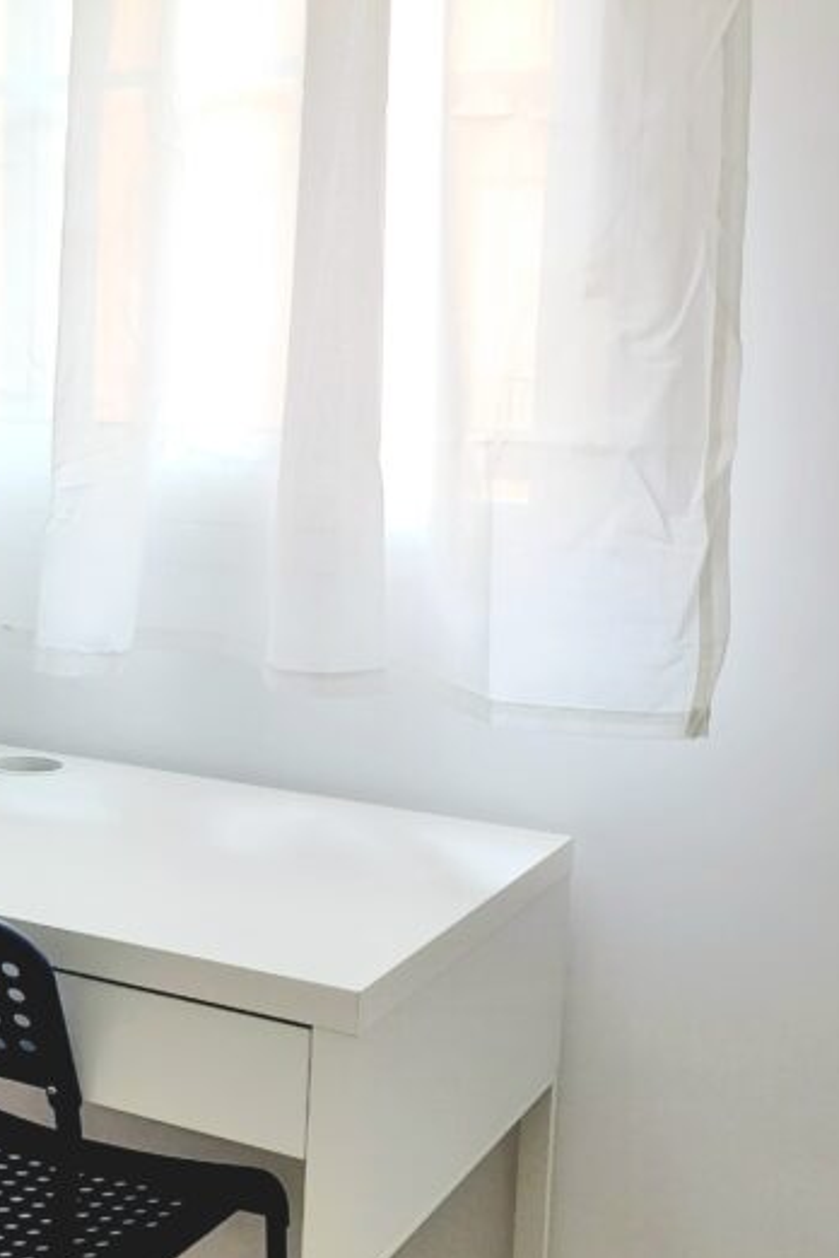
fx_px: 1853
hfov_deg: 24.4
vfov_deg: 37.5
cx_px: 7
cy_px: 576
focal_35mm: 53
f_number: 1.8
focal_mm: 5.4
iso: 40
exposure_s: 1/200
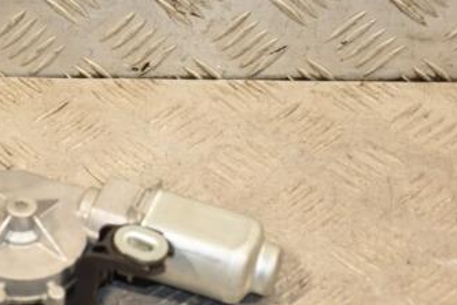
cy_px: 154
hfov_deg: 15.1
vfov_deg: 10.2
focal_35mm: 135
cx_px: 63
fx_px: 1714
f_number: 5.6
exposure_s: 1/200
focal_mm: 50
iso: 800
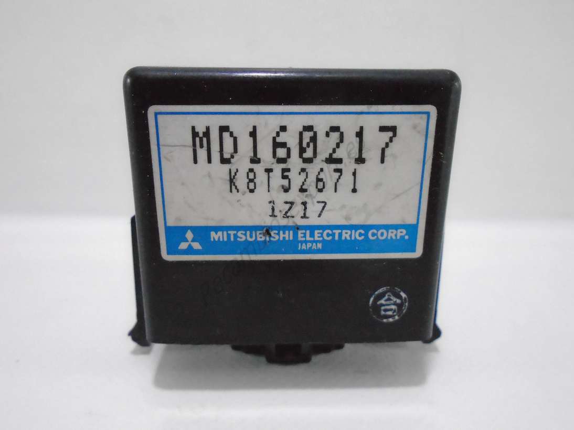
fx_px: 431
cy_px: 215
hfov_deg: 67.3
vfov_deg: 53.0
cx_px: 287
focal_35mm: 26
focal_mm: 4.6
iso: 800
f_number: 3.2
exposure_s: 1/160
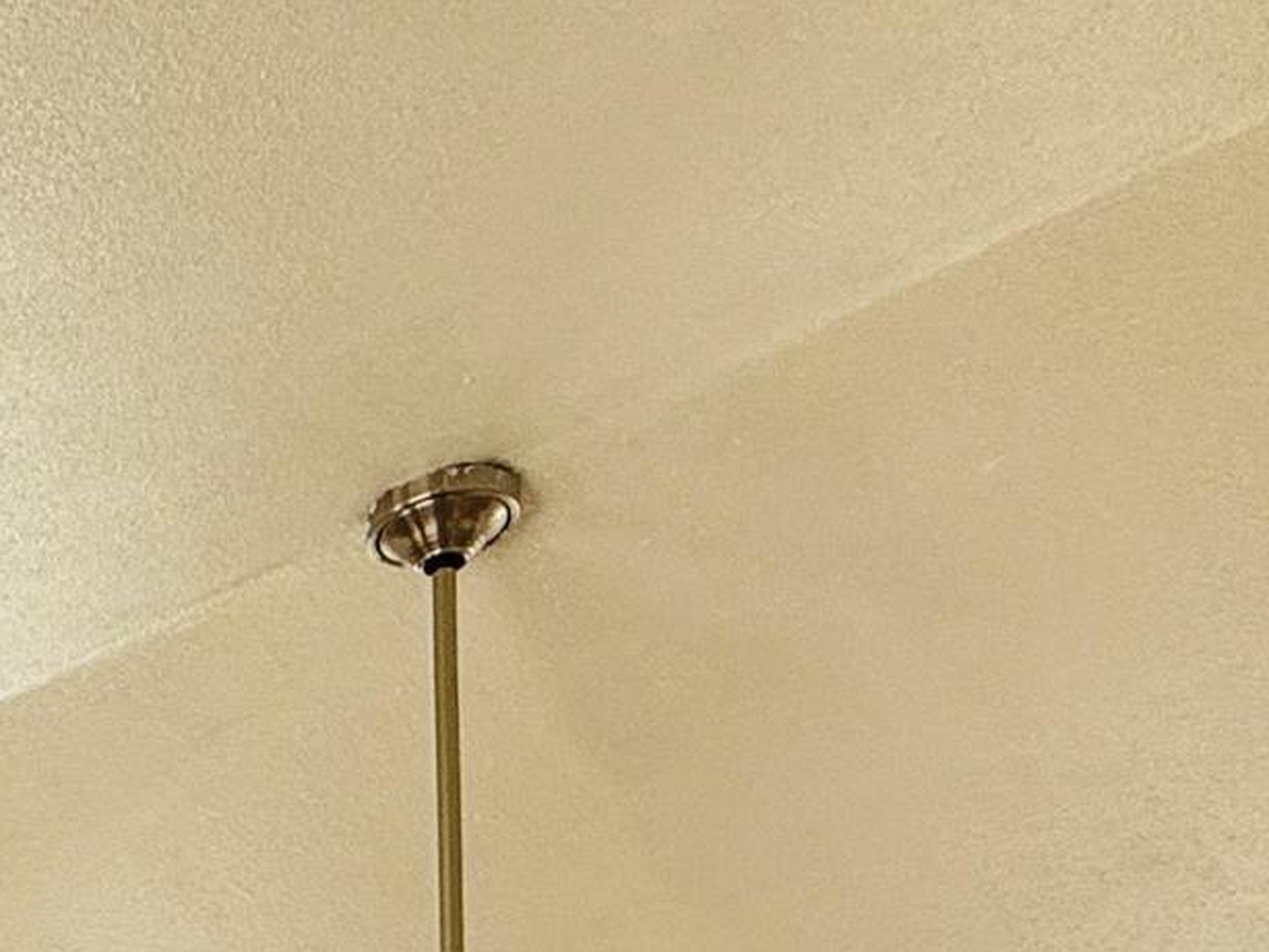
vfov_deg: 15.3
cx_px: -417
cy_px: 2077
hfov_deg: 24.1
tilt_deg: -2.6
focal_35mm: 70
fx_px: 2567
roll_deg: +2.1
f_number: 2.2
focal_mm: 2.22
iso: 64
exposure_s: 1/179
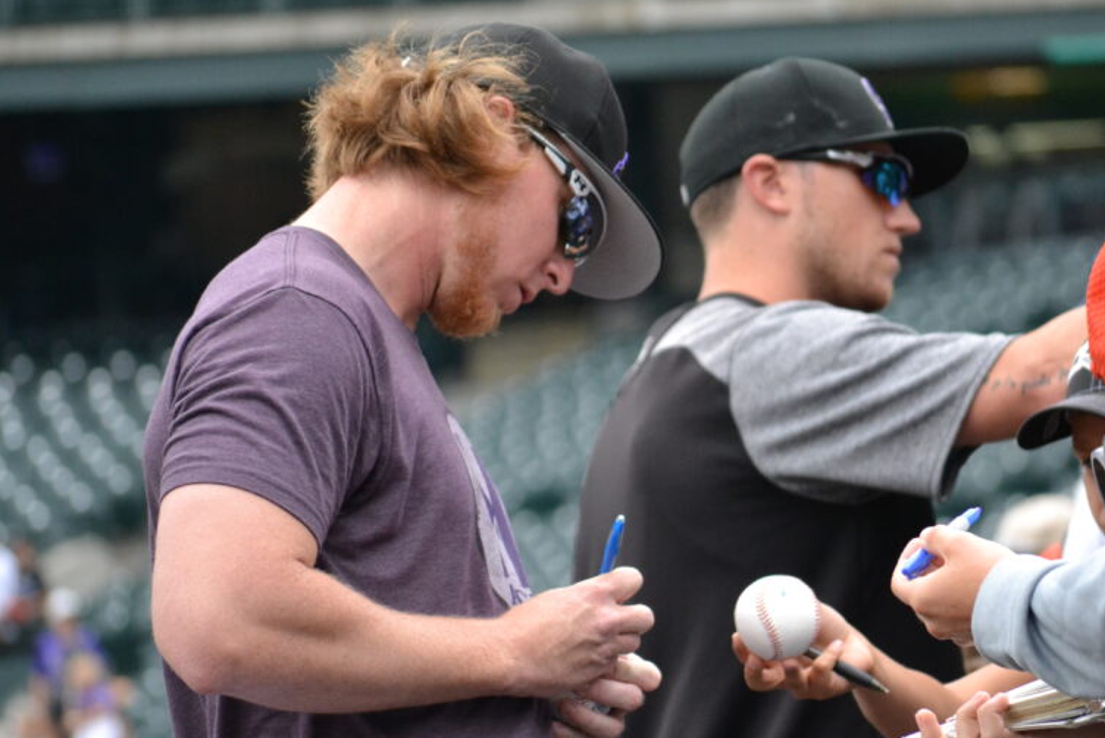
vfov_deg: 5.0
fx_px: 8465
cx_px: 657
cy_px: 417
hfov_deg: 7.5
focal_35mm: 276
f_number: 5.6
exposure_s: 1/1250
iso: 1600
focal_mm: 135
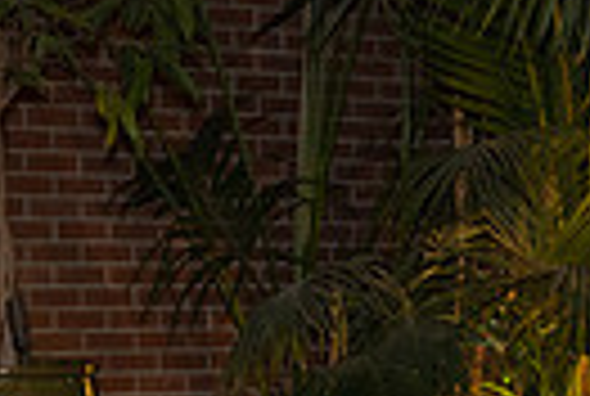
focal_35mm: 168
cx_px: 500
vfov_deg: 8.0
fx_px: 2760
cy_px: 691
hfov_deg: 12.1
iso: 2000
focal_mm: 38
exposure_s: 1/125
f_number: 2.8
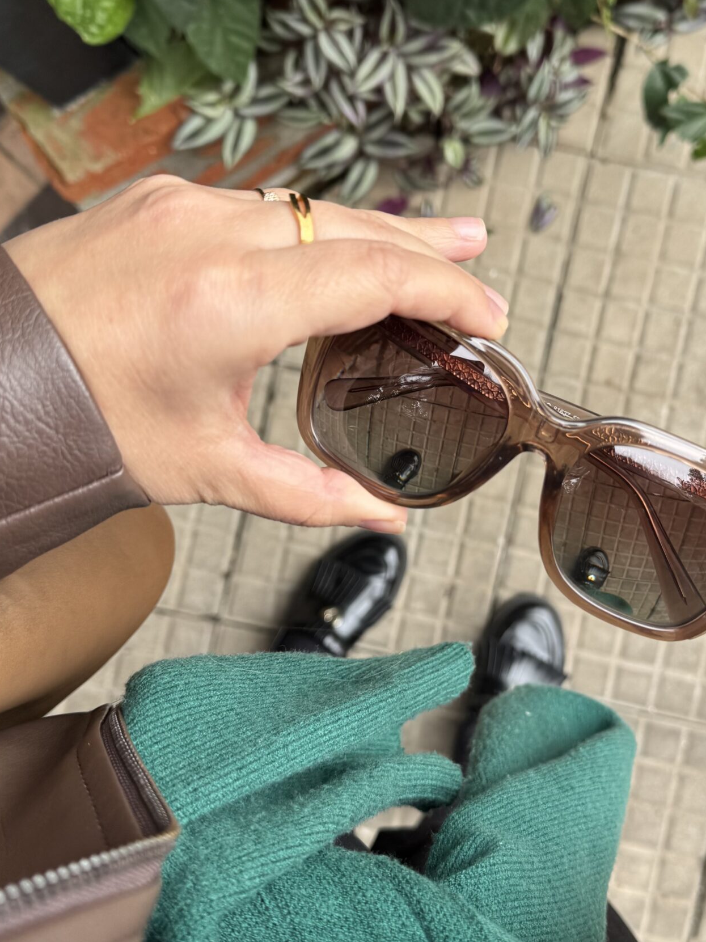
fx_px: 1007
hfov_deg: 38.4
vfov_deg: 50.1
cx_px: 446
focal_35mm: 37
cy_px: 449
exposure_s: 1/148
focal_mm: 6.76
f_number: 1.78
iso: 64
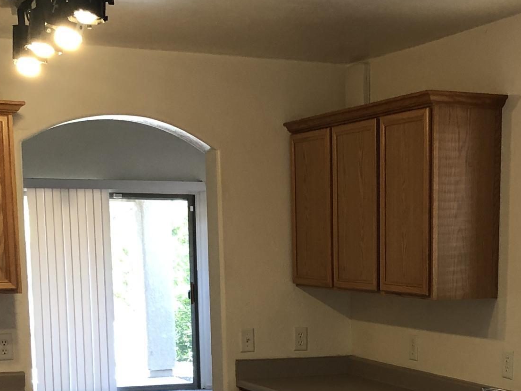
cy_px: 458
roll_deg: -1.1
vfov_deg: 18.5
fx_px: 1144
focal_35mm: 76
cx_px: 399
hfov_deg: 25.3
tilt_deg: -12.8
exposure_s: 1/30
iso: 32
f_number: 1.8
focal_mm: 3.99
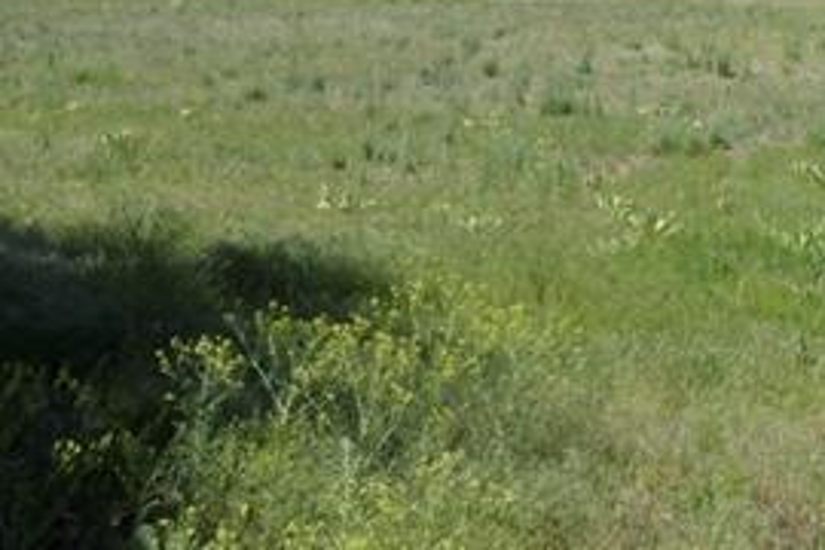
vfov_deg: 18.2
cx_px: 1051
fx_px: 1650
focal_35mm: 72
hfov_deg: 24.7
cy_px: -70
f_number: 18
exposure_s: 1/250
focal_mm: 19
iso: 400
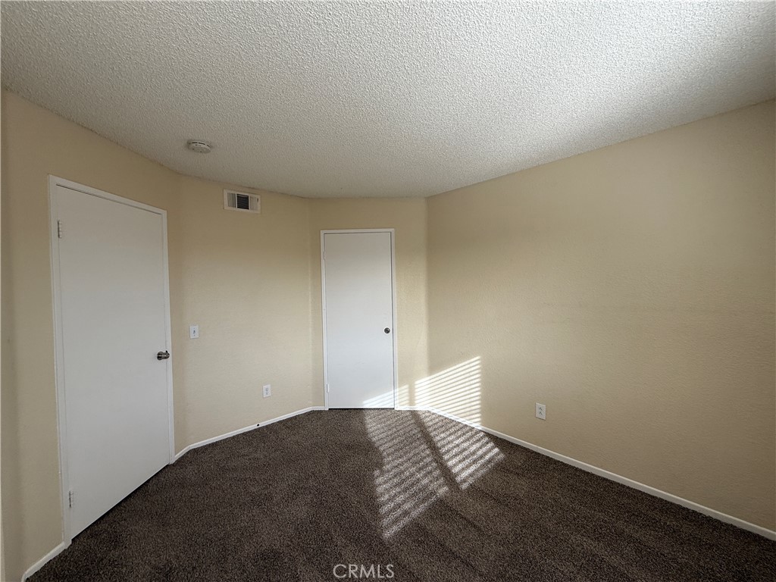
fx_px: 314
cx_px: 388
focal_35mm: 14
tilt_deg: +0.3
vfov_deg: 85.7
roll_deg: +0.6
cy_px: 291
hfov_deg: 102.1
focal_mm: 2.22
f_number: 2.2
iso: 40
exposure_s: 1/108
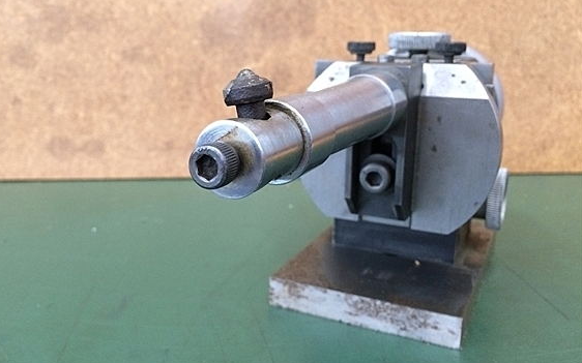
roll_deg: +0.2
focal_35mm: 35
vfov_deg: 36.3
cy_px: 179
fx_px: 555
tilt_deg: -14.8
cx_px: 256
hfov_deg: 55.2
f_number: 2.2
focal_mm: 4.15
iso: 200
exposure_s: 1/30
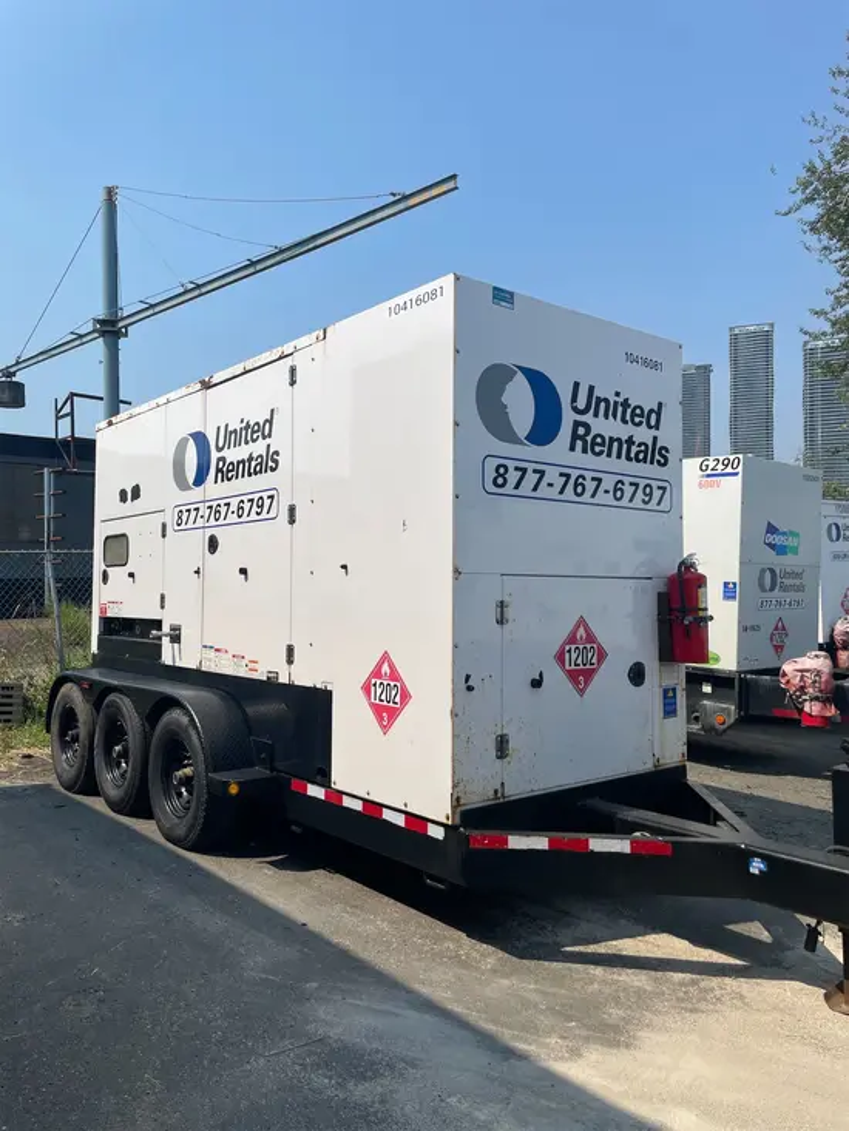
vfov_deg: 67.3
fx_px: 850
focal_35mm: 26
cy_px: 566
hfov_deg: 53.1
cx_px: 424
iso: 32
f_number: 1.6
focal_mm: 4.2
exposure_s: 1/5814
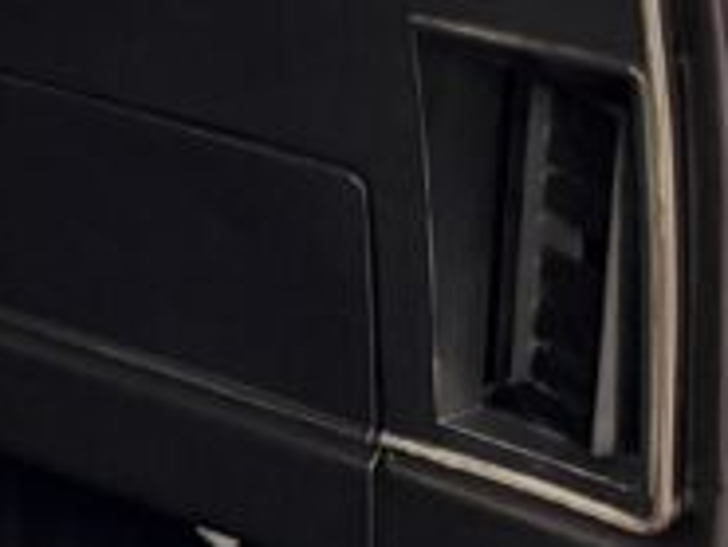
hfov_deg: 11.6
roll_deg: -0.1
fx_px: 2799
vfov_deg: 11.2
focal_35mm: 133
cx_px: -1141
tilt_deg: -18.7
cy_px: 220
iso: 800
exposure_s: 1/25
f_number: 1.78
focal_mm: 6.76
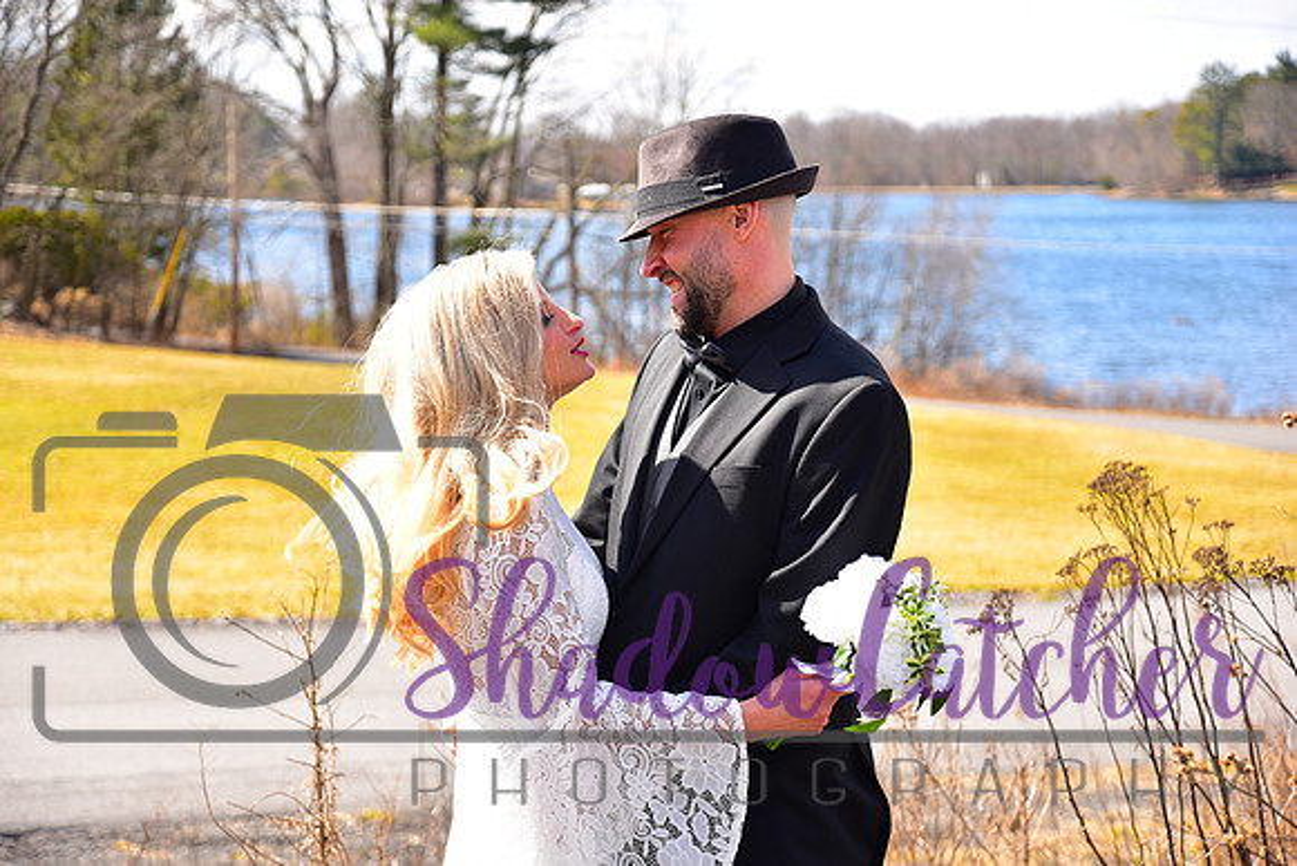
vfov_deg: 17.5
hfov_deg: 26.0
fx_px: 2811
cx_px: 648
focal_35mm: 78
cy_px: 433
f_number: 4.5
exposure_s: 1/200
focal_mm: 78
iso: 100
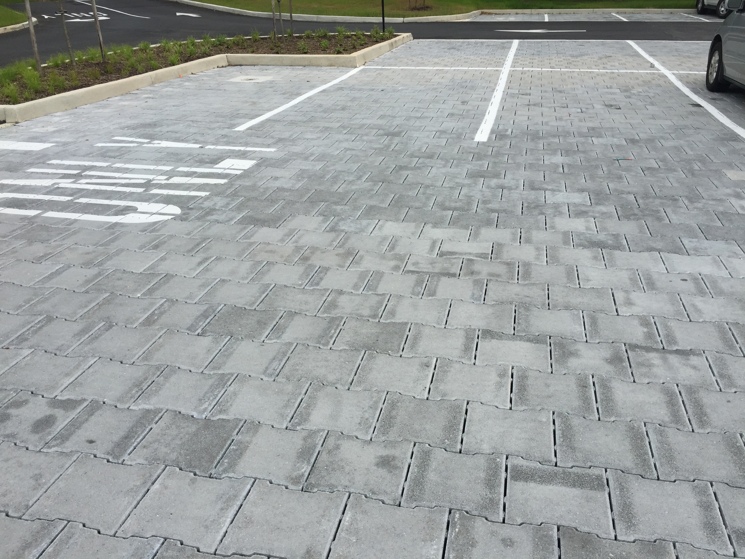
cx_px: 372
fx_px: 624
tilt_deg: -23.7
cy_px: 280
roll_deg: +1.0
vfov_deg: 48.2
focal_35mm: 29
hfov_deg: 61.7
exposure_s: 1/1163
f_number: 2.2
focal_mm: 4.15
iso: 32
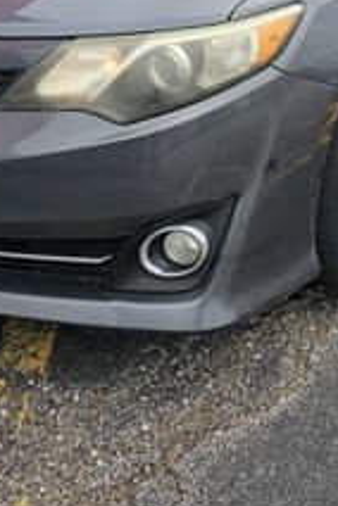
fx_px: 1014
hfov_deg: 18.8
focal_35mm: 72
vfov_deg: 26.6
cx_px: 269
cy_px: 7
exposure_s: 1/475
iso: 10
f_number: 1.7
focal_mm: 6.3
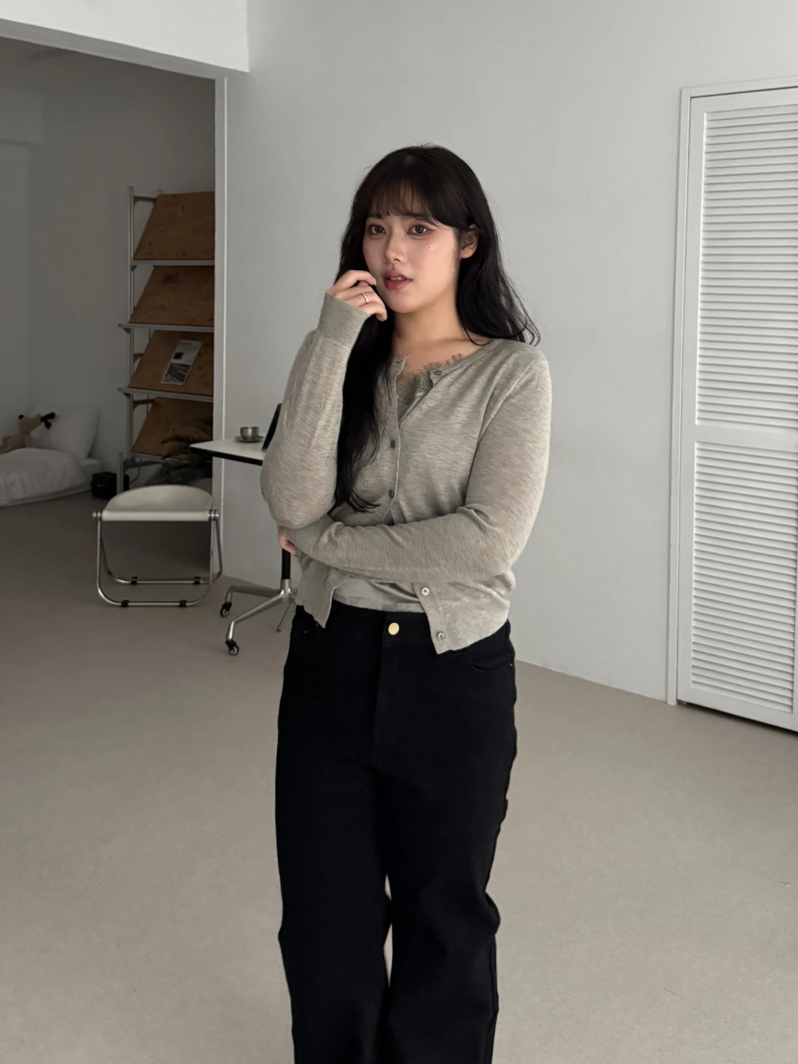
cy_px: 532
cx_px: 399
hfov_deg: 56.8
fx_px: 738
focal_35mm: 24
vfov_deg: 71.6
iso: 800
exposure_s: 1/59
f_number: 1.78
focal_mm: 6.76
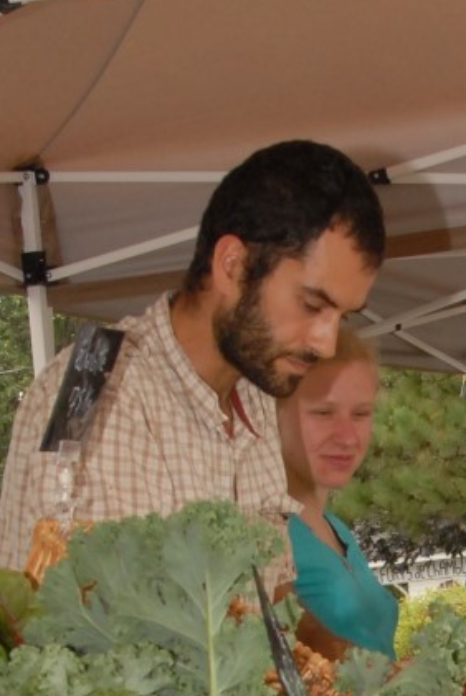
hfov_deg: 9.8
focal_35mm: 138
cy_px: 768
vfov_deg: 14.5
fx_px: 2671
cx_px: 557
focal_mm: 24
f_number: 8
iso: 400
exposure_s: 1/200
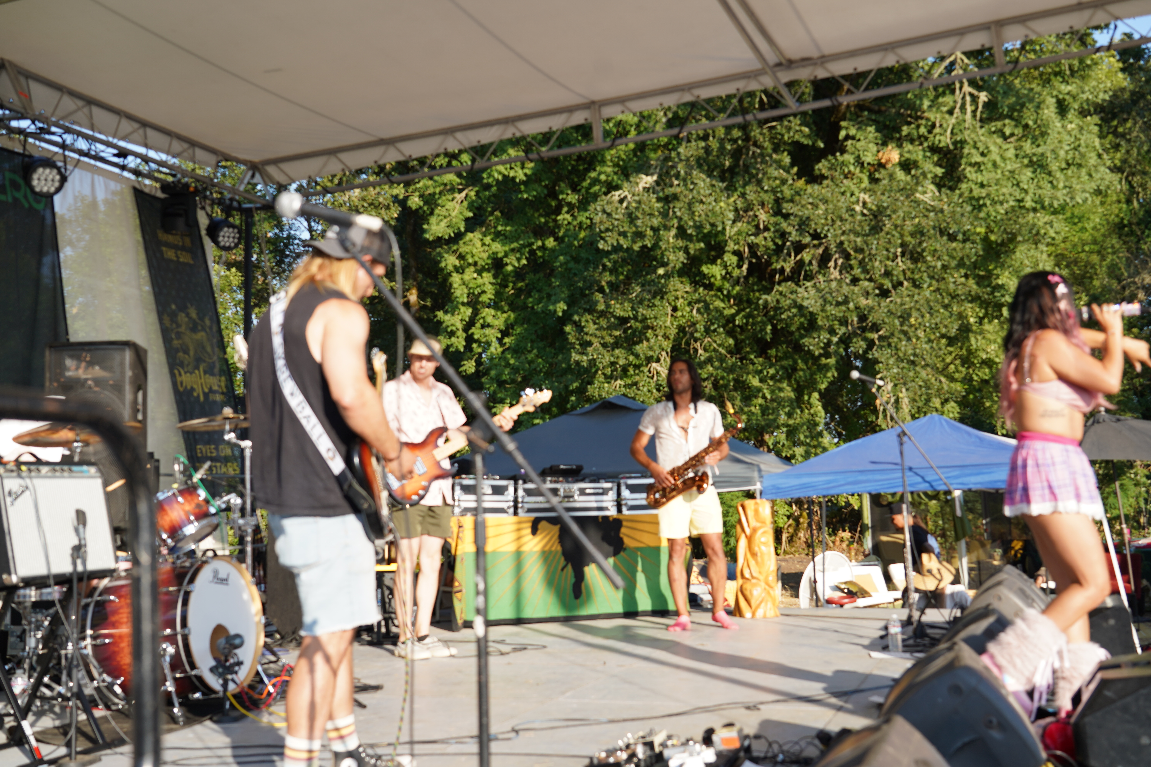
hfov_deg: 46.4
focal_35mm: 42
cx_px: 576
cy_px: 384
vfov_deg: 31.9
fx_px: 1343
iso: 100
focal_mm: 42
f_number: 5
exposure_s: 1/250
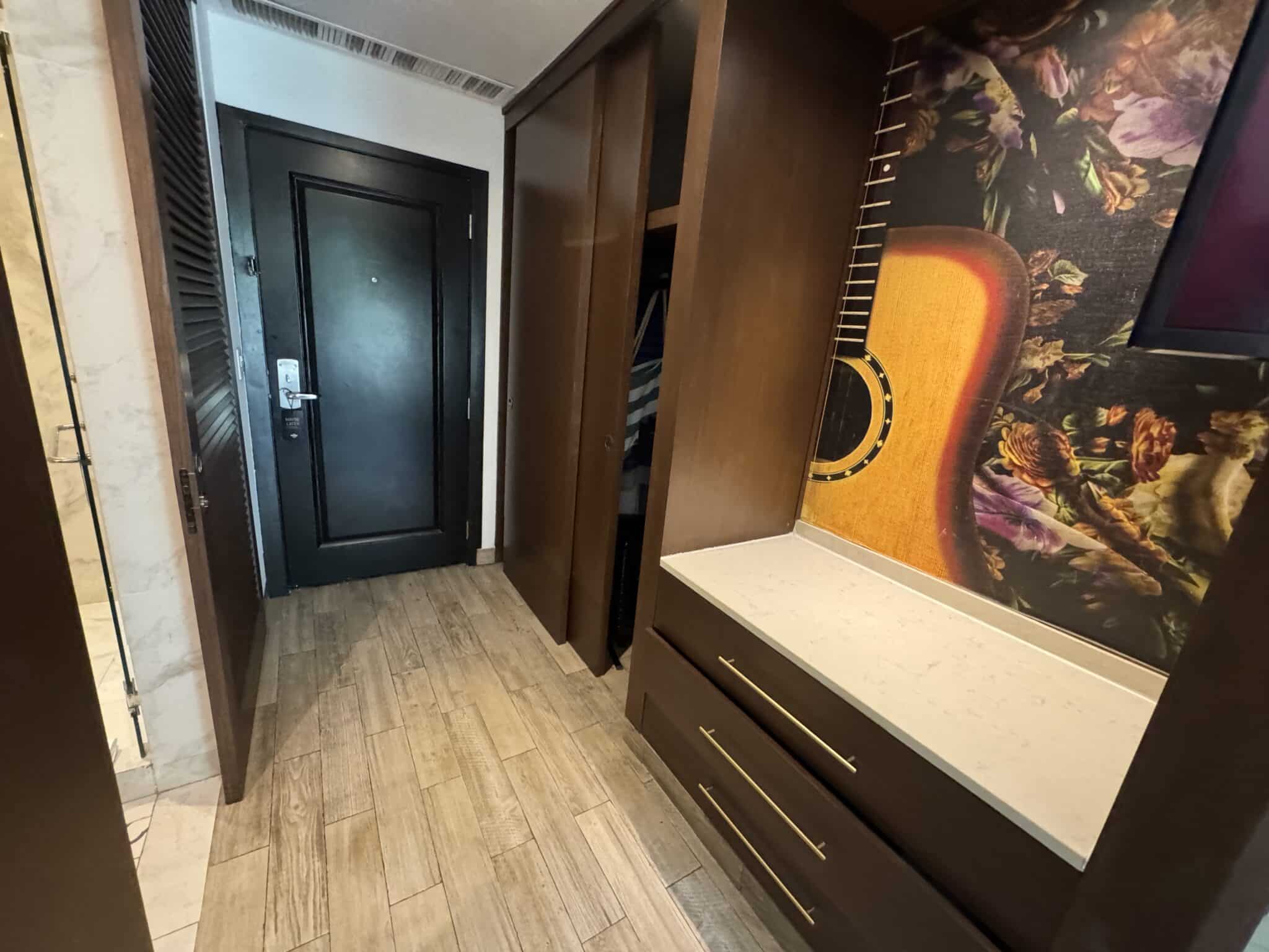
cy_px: 476
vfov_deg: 85.7
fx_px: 513
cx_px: 634
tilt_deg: -15.5
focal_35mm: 14
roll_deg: -4.7
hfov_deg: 102.1
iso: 1250
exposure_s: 1/60
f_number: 2.2
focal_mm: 2.22
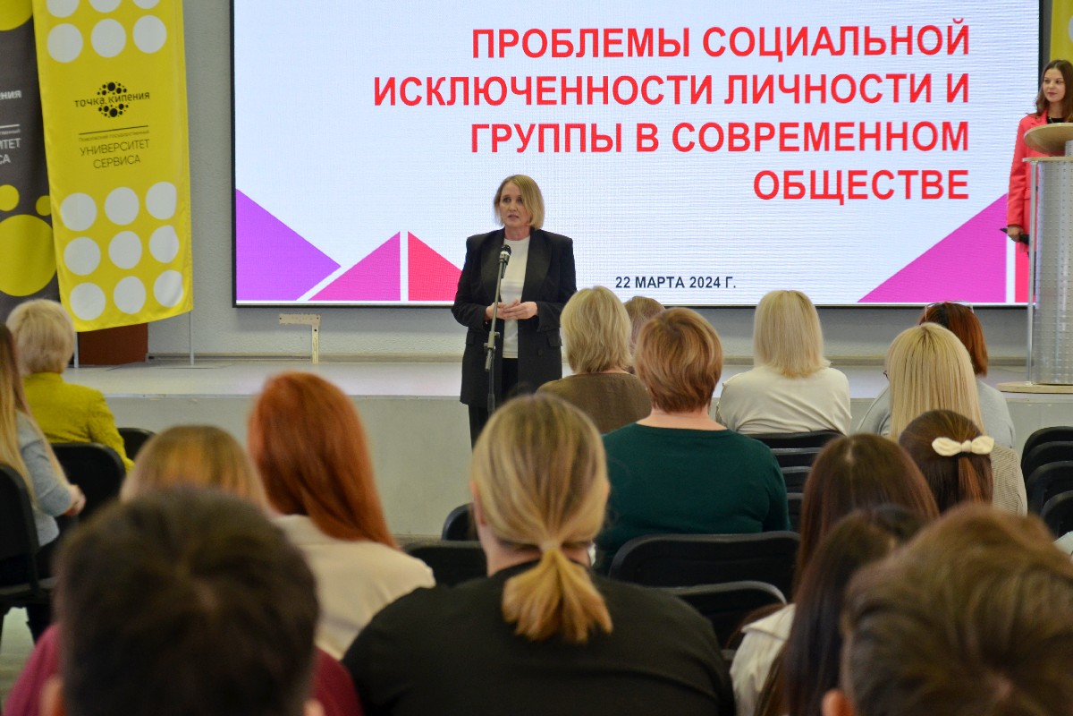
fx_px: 2772
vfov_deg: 14.7
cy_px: 358
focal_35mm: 93
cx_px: 536
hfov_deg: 21.9
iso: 450
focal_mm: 62
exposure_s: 1/25
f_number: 5.3
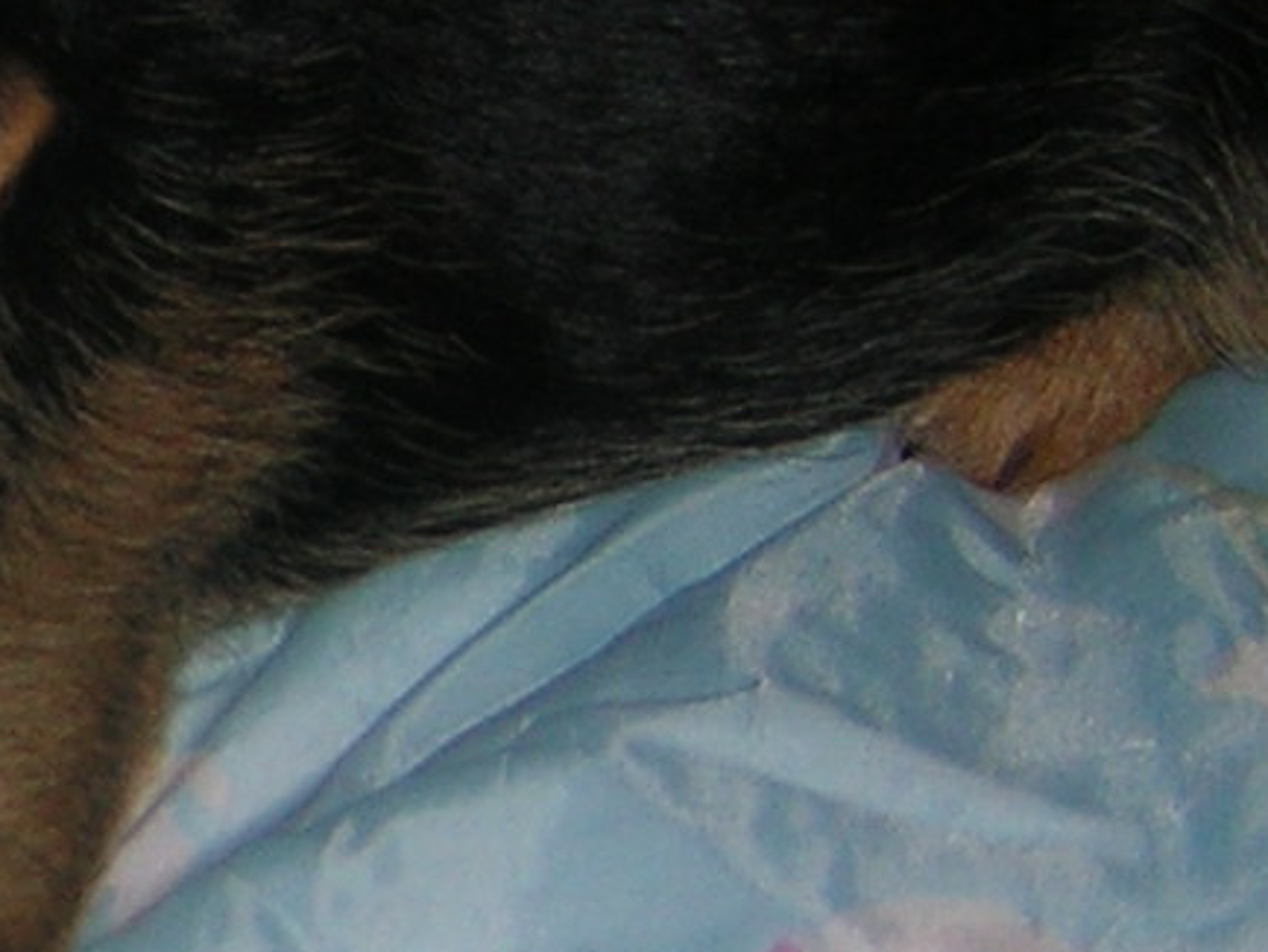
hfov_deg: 14.3
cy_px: 269
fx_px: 4873
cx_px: -290
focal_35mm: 133
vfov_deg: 11.1
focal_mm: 4.7
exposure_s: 1/60.1
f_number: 2.6
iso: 50
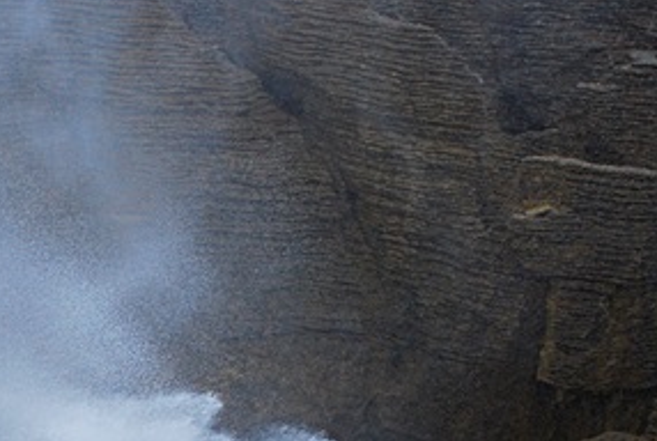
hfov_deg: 18.0
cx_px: -64
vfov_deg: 12.3
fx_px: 1993
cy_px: 547
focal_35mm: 109
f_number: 5.6
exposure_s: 1/400
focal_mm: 26
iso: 400
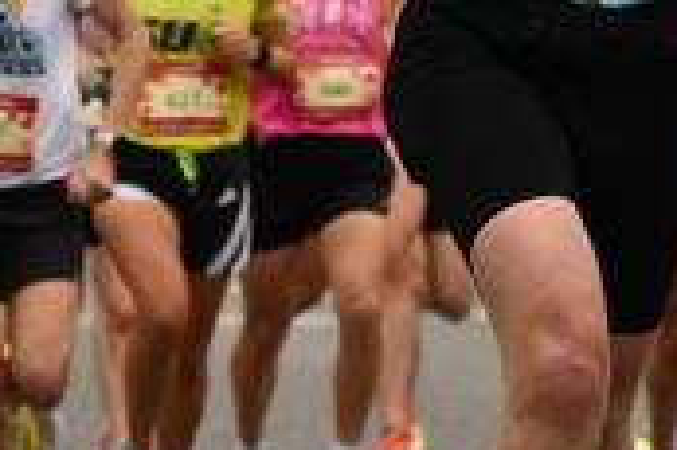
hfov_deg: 4.6
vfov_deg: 3.1
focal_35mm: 445
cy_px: -158
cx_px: 352
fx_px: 8360
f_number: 6.3
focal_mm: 140
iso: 560
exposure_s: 1/250
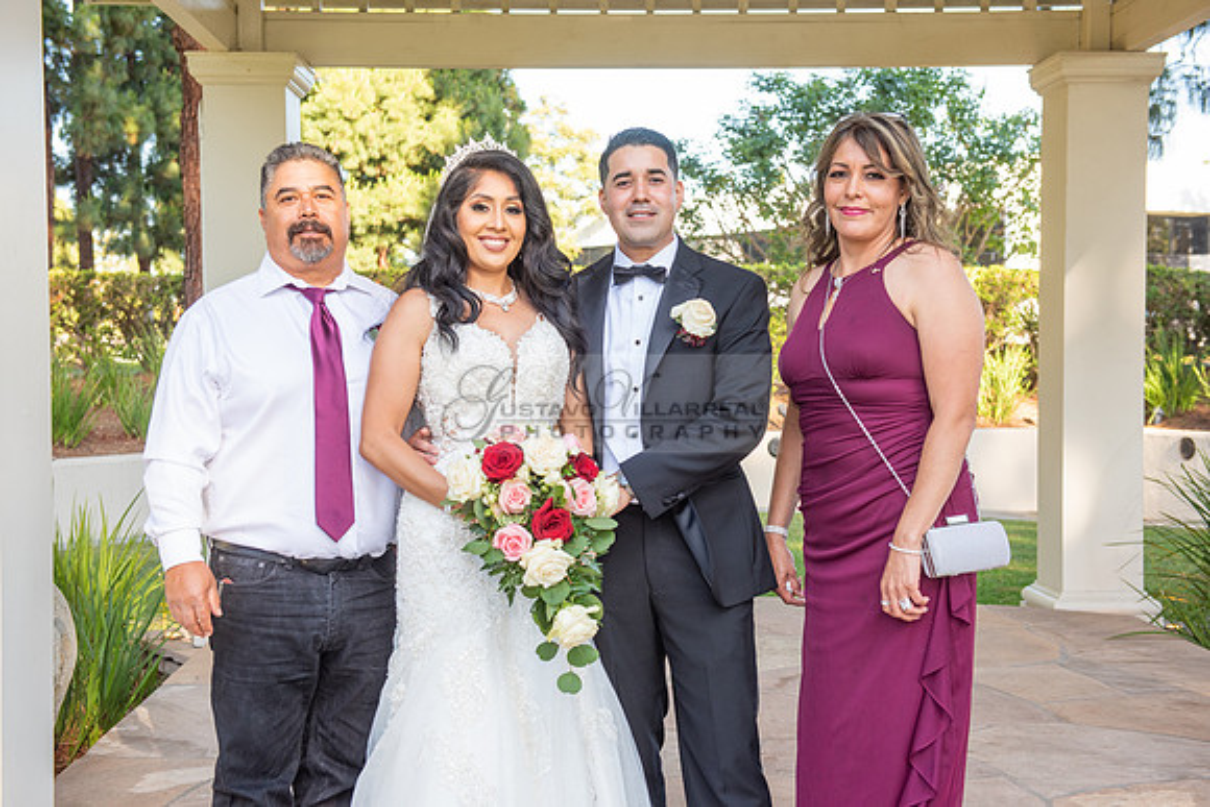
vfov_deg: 27.0
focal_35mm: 50
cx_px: 605
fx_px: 1681
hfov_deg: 39.6
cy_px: 404
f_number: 5.6
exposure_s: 1/200
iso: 400
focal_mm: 50
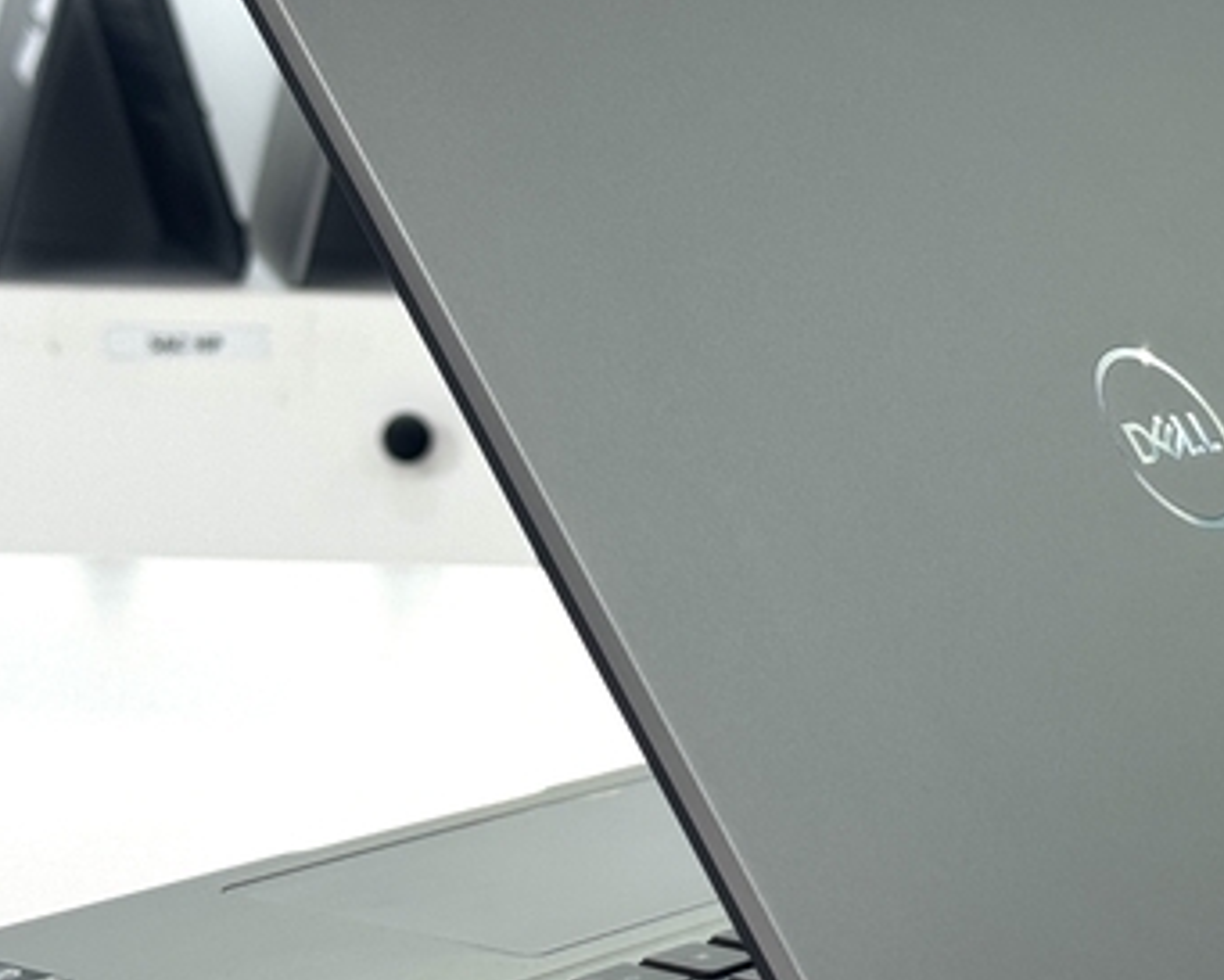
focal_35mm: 110
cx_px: 750
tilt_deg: -8.3
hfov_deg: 17.4
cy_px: 488
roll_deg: -0.4
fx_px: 3986
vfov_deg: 14.0
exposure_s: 1/121
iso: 50
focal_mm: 6.76
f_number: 1.78
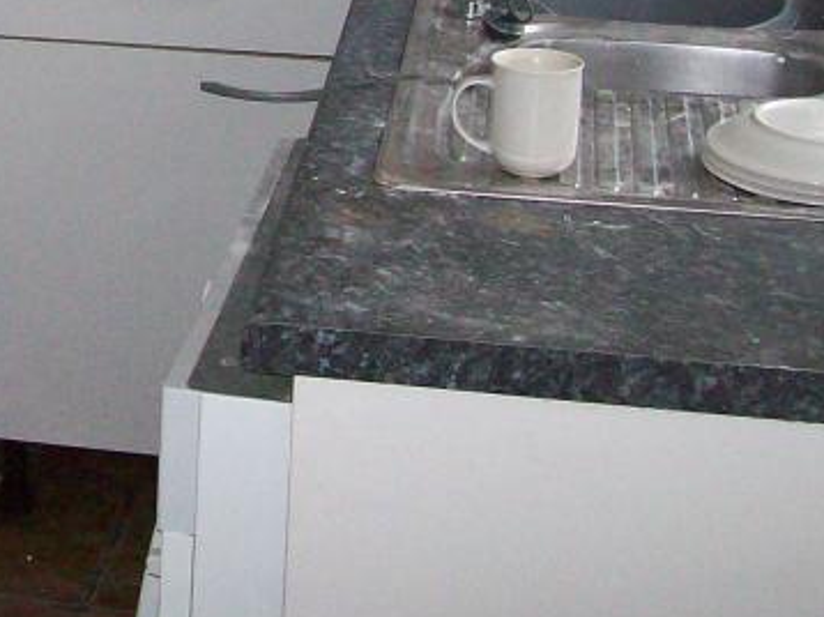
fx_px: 2450
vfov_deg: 13.8
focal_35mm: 103
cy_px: -168
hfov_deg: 18.0
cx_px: -198
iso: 200
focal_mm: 6
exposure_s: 1/64
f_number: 2.7
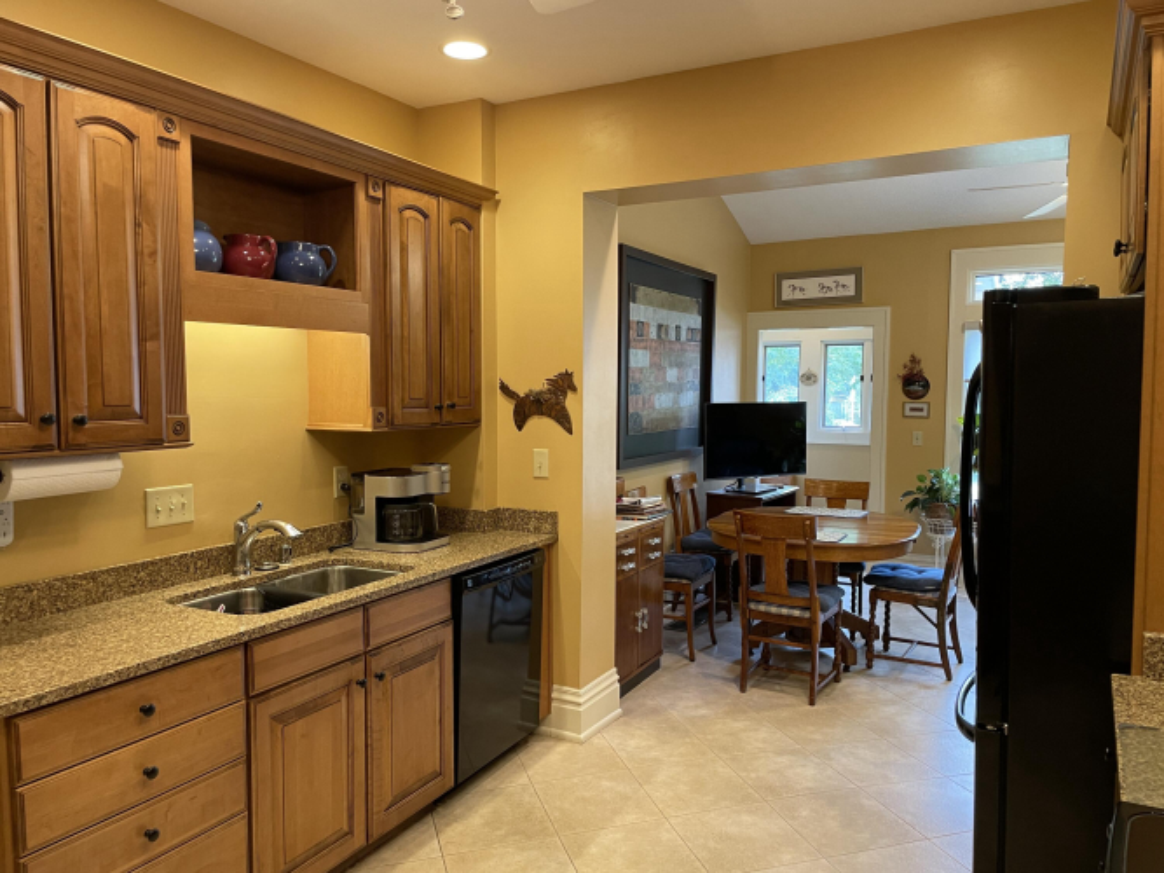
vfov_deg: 53.0
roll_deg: -0.3
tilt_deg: -4.3
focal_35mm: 26
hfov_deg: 67.3
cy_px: 436
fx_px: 874
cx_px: 582
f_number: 1.6
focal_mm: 4.2
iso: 200
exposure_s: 1/60
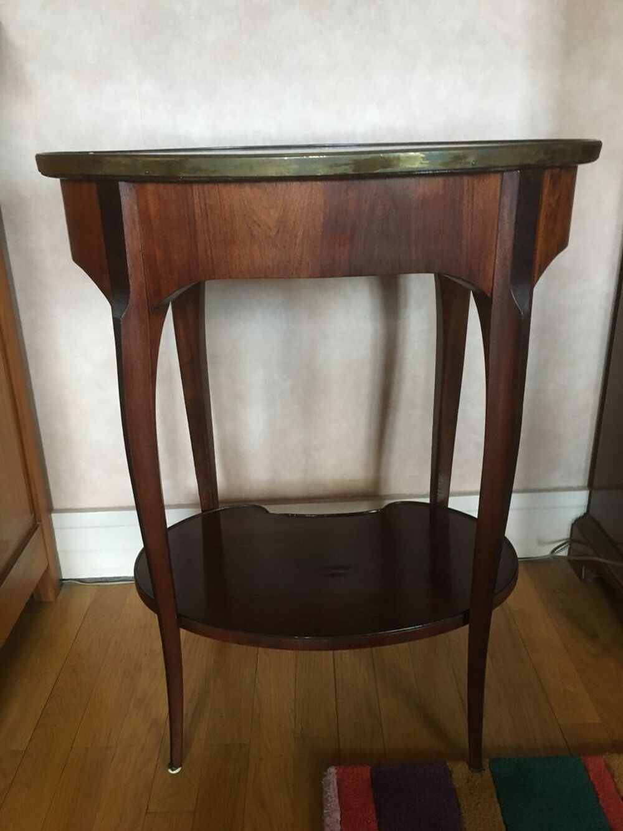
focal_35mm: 29
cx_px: 312
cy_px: 416
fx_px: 696
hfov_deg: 48.2
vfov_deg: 61.7
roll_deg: +2.4
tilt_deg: -22.6
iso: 250
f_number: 2.2
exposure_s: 1/33
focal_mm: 4.15
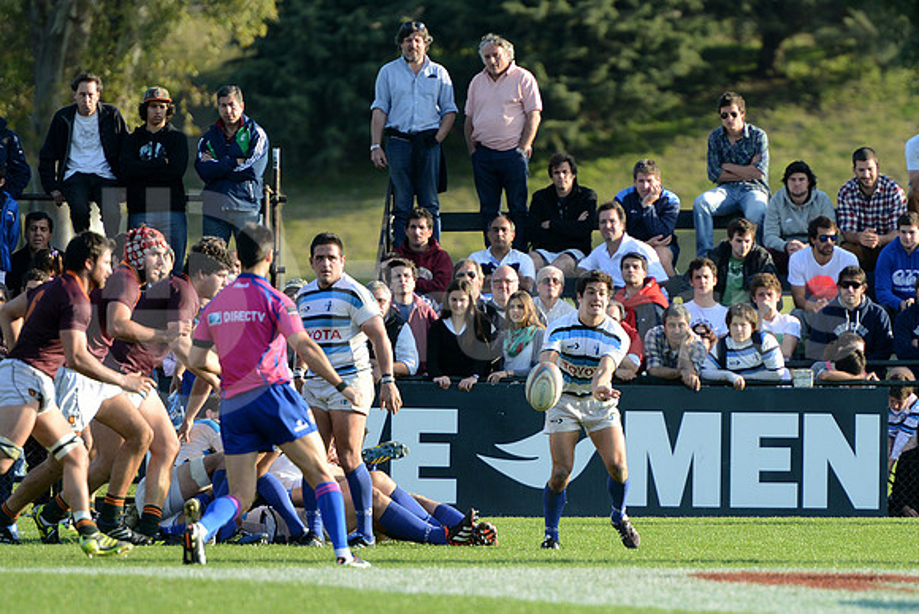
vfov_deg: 5.1
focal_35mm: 270
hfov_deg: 7.6
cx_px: 460
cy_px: 307
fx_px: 6894
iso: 500
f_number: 4
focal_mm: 270
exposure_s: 1/500
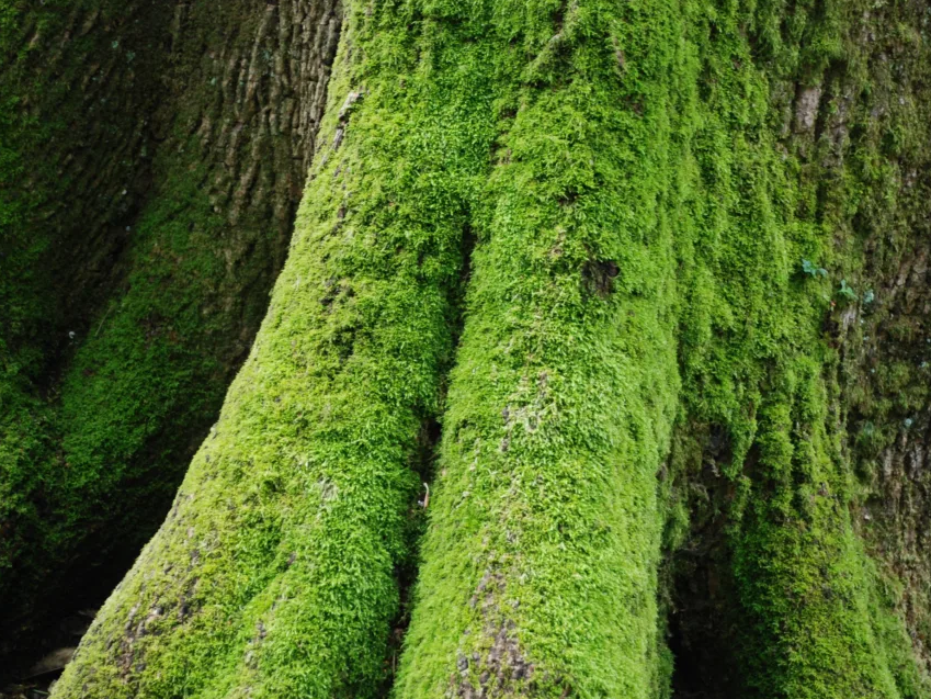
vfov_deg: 13.7
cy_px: 357
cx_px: 477
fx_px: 2905
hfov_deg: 18.2
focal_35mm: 108
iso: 400
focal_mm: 62
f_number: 5.3
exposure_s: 1/60
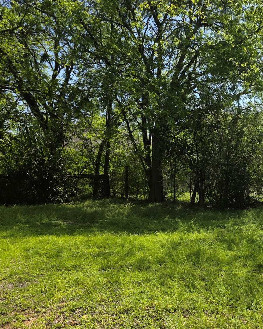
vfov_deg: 44.1
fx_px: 399
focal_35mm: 41
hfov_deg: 32.6
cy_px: 222
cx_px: 281
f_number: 1.7
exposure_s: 1/4333
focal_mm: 6.3
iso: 80
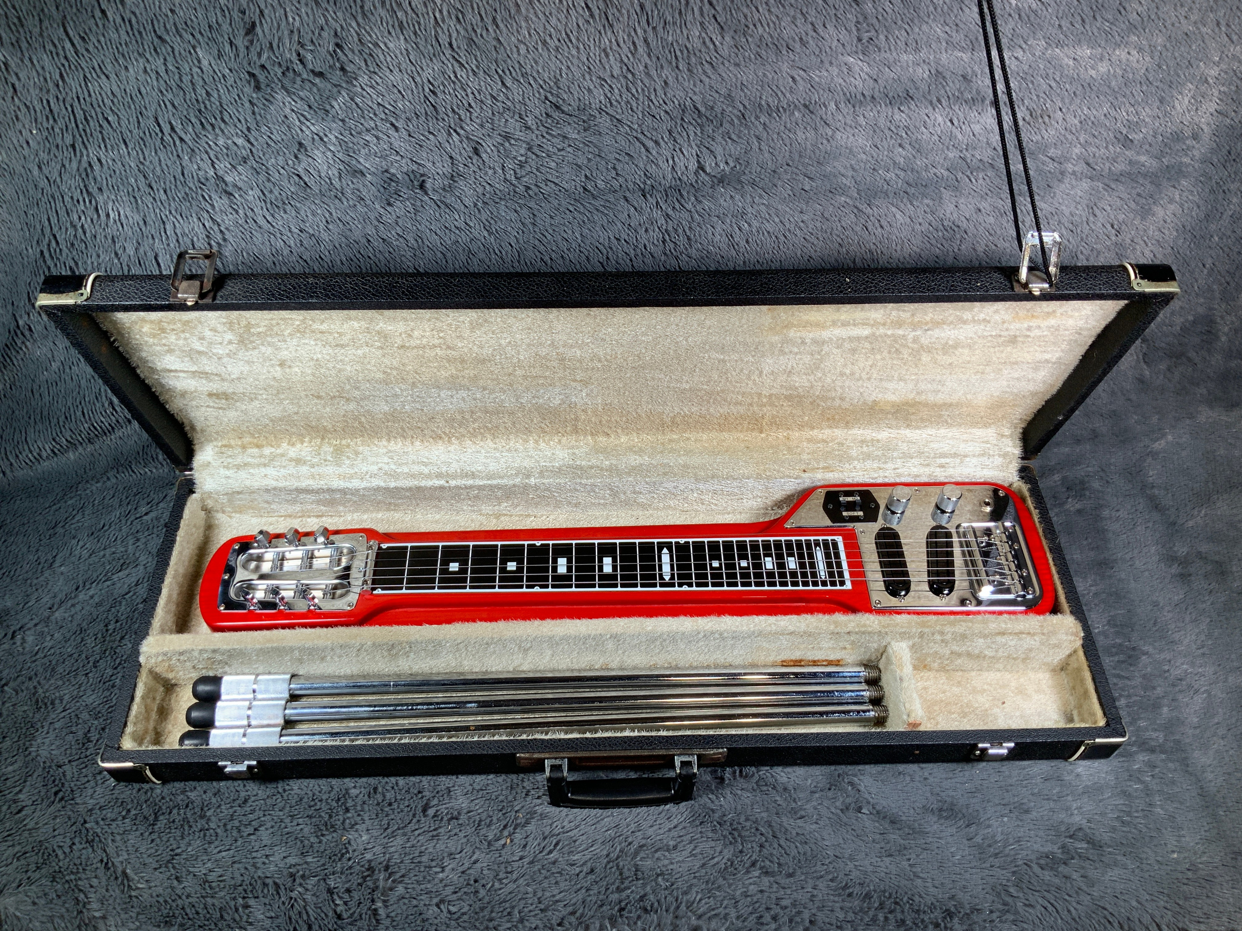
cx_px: 621
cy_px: 466
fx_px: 1041
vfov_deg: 48.2
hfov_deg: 61.7
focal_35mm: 29
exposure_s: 1/156
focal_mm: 3
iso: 25
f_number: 1.8
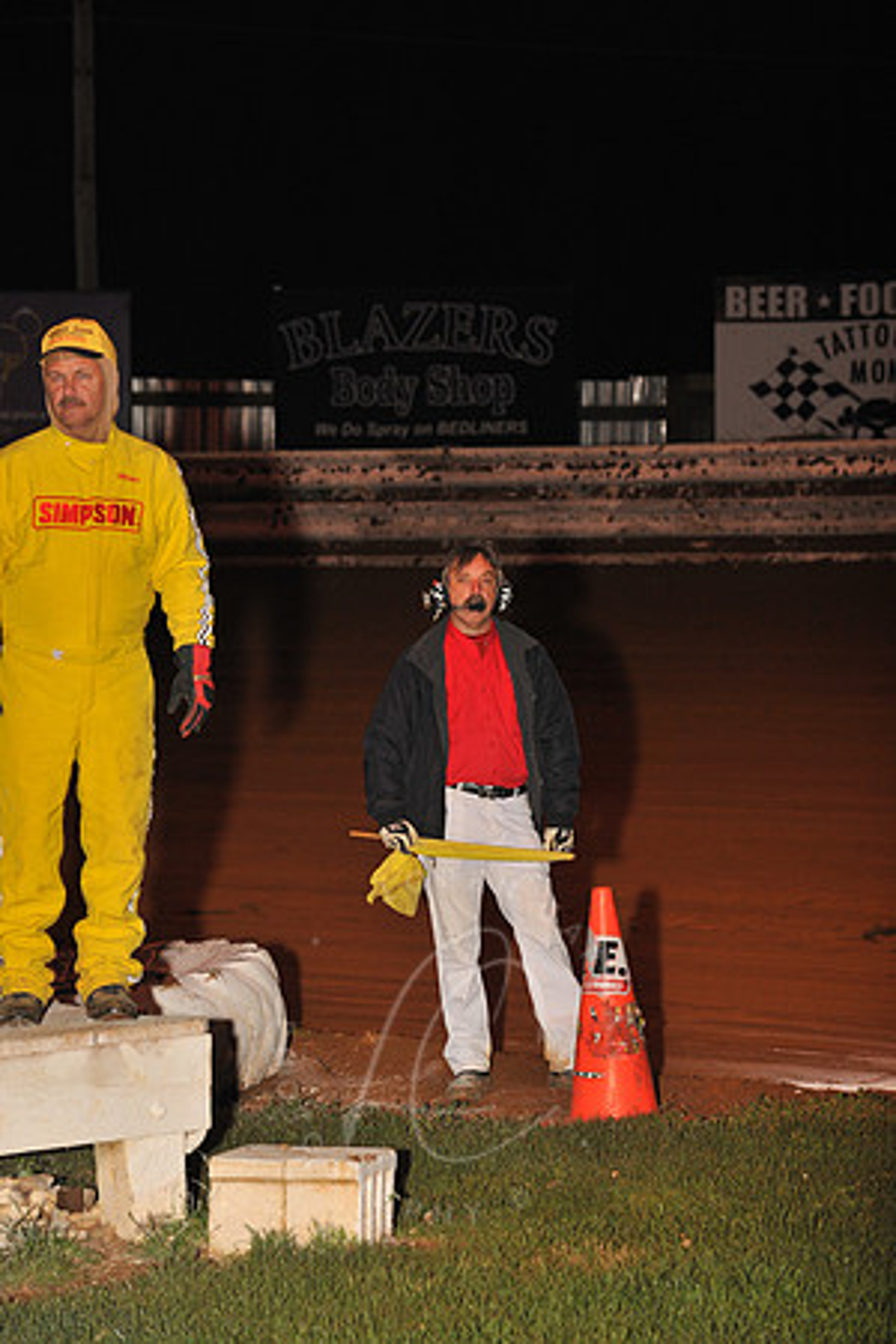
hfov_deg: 8.9
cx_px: 448
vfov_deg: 13.2
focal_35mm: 155
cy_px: 672
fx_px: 5786
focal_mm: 155
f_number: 7.1
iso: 1000
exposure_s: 1/320
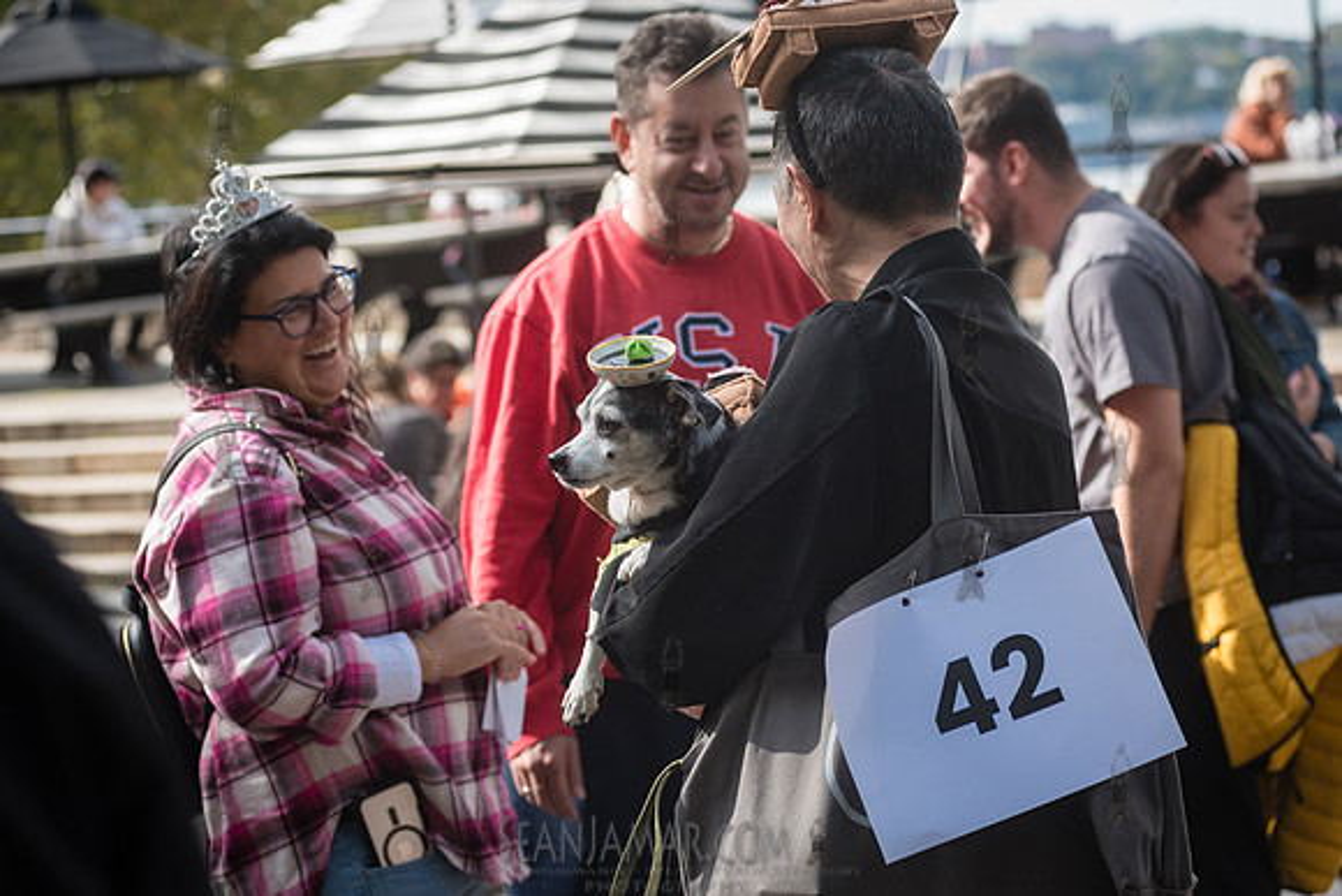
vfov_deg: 17.1
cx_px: 671
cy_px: 448
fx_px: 2983
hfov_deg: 25.4
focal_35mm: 80
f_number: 4.5
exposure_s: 1/1600
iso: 1000
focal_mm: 80
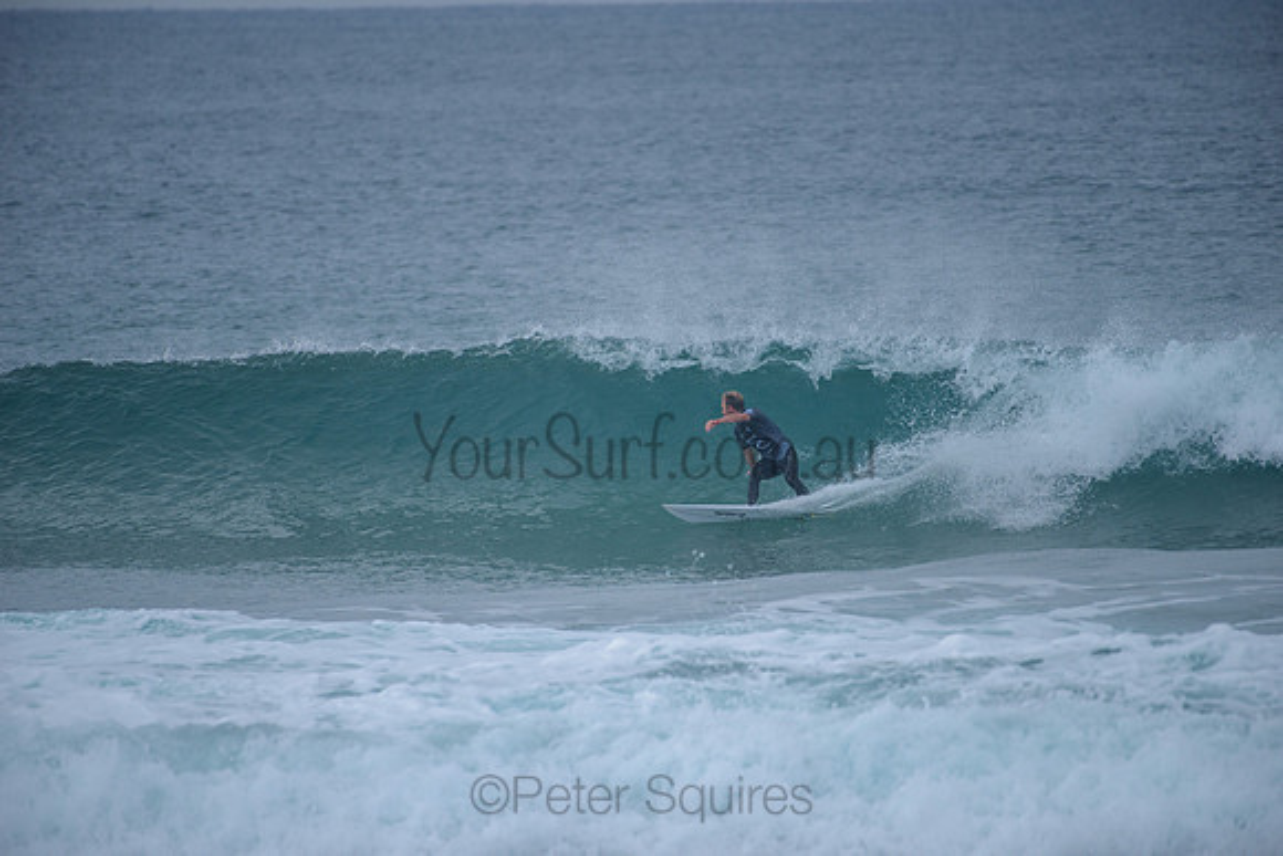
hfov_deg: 4.1
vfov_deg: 2.8
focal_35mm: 500
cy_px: 428
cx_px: 642
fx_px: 17823
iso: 400
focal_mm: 500
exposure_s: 1/2000
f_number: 5.6
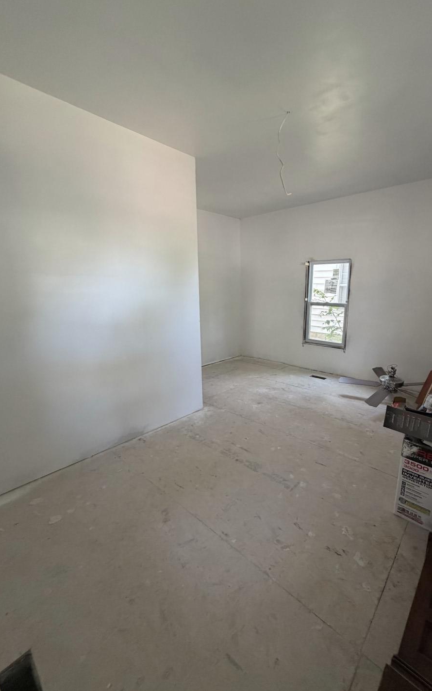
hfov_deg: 74.2
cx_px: 252
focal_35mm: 15
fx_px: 283
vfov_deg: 101.5
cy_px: 348
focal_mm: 2.22
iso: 320
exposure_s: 1/85
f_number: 2.2
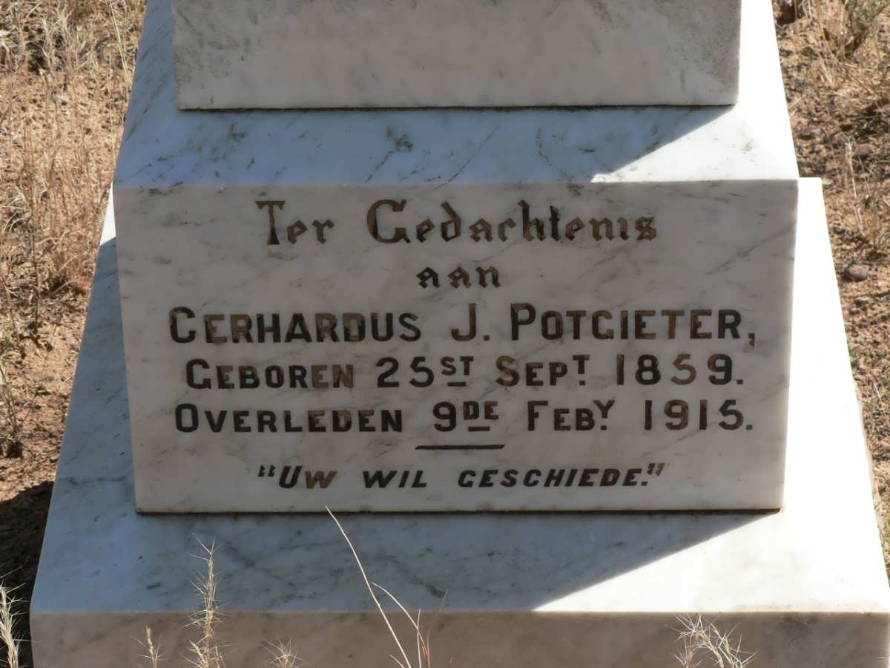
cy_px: 334
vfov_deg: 11.7
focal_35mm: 127
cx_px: 445
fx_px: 3265
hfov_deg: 15.5
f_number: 5
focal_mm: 21.2
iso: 100
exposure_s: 1/400
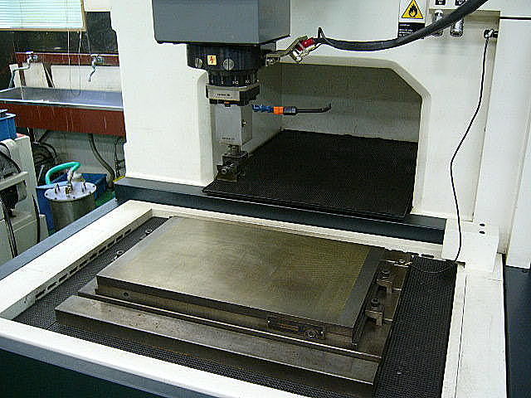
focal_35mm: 35
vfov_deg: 40.7
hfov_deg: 52.6
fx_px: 537
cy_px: 199
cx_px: 266
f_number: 2.8
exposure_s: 1/13
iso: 150
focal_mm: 5.8
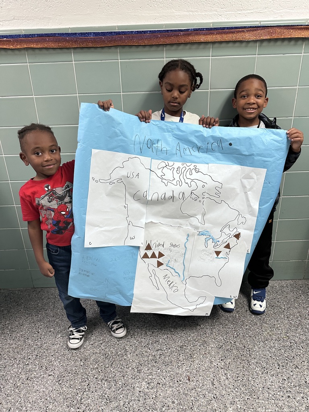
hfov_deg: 56.8
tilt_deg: -21.3
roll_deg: +1.5
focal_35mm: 24
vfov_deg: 71.6
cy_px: 206
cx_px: 154
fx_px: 286
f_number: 1.78
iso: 250
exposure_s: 1/64
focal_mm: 6.86
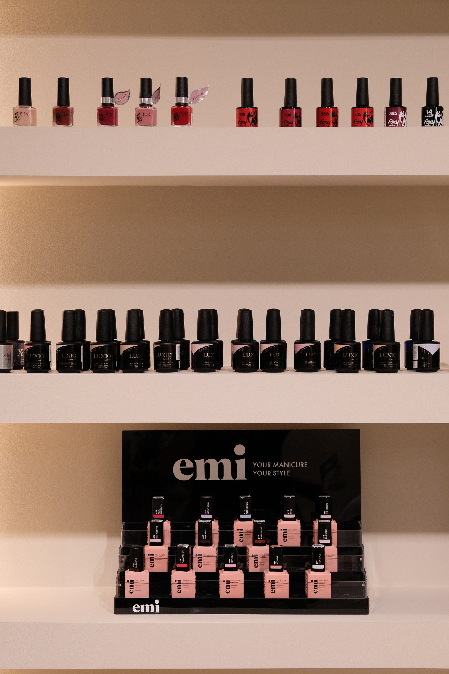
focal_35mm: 75
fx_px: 1403
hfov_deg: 18.2
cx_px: 224
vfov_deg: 27.0
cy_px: 337
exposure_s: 1/125
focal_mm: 50
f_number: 5
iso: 1000
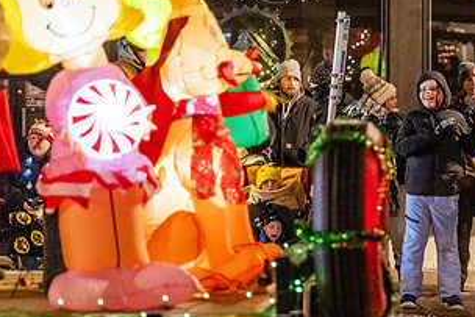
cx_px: 450
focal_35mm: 168
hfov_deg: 12.1
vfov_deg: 8.2
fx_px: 2218
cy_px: 194
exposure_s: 1/200
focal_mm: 88
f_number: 2.8
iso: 8000
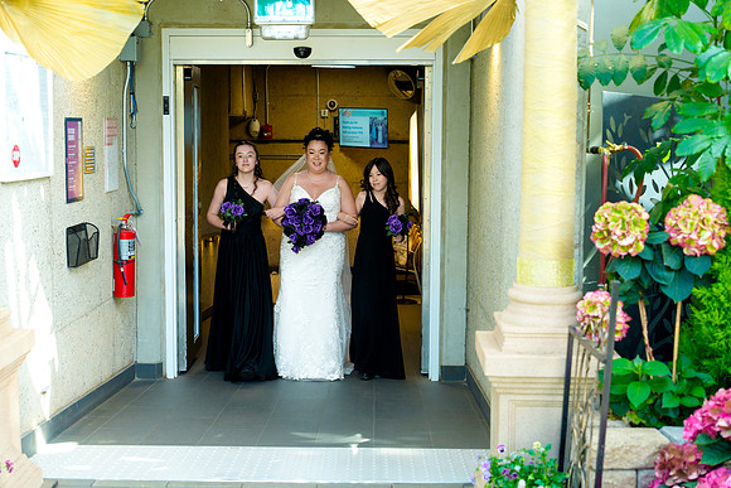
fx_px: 1015
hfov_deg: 39.6
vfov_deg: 27.0
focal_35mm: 50
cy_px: 244
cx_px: 366
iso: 640
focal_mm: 50
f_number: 3.2
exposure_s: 1/640
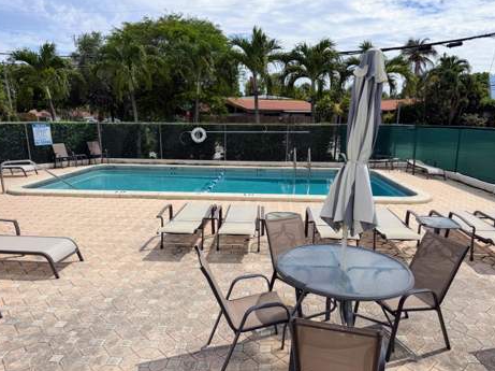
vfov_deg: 54.8
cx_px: 244
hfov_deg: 69.4
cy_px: 189
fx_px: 357
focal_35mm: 25
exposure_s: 1/9091
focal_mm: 6.76
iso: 80
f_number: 1.78
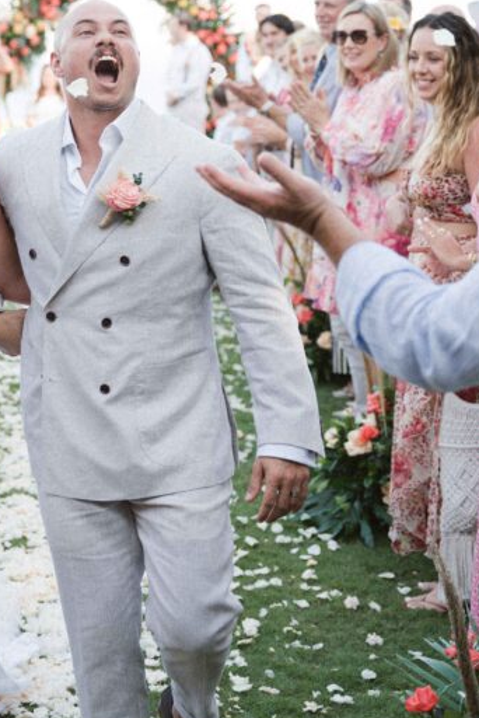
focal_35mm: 87
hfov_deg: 15.5
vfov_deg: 22.7
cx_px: 58
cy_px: 60
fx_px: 1738
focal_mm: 43.6
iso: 200
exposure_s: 1/500
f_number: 2.8
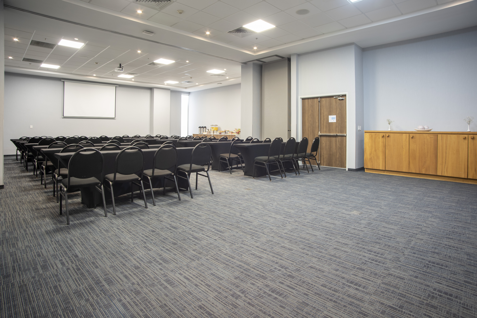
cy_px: 159
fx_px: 265
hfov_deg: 84.0
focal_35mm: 20
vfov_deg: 62.0
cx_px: 238
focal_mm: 20
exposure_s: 1/1.67
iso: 200
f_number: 8
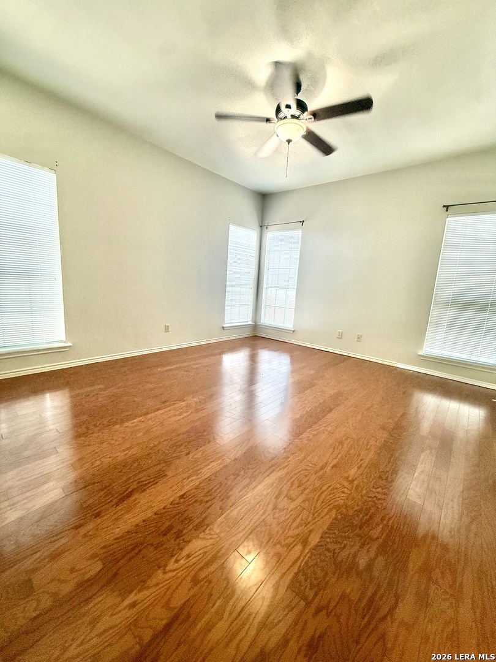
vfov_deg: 102.1
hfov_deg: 85.7
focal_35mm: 14
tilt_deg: -9.2
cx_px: 248
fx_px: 267
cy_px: 331
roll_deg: -4.2
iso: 200
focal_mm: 2.22
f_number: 2.2
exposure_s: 1/120
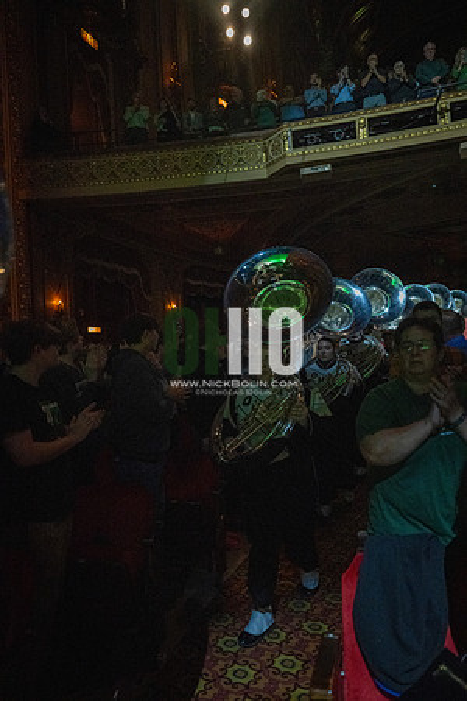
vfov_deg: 73.7
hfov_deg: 53.1
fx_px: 467
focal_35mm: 24
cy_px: 350
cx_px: 234
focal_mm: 24
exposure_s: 1/500
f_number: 2.8
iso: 20000
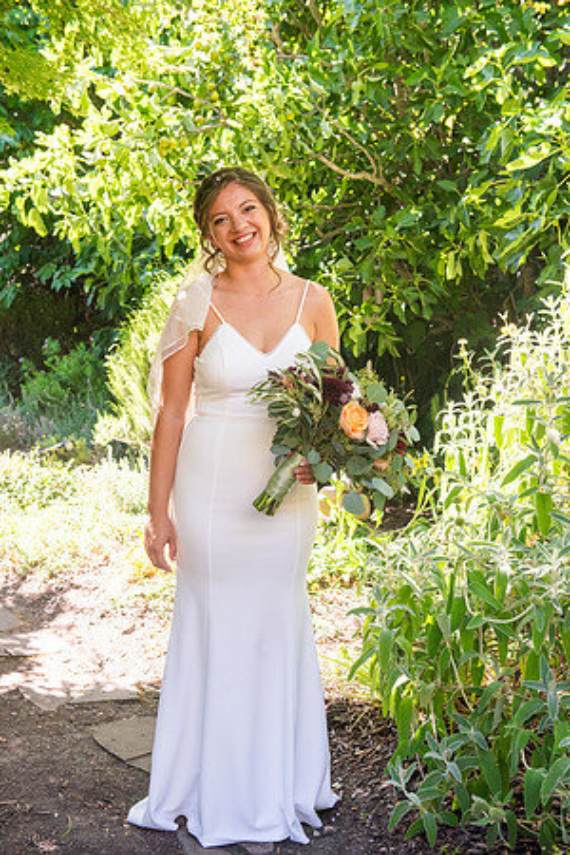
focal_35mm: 48
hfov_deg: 28.1
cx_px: 285
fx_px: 1140
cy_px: 428
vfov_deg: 41.1
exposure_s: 1/400
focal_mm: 48
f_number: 5
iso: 640
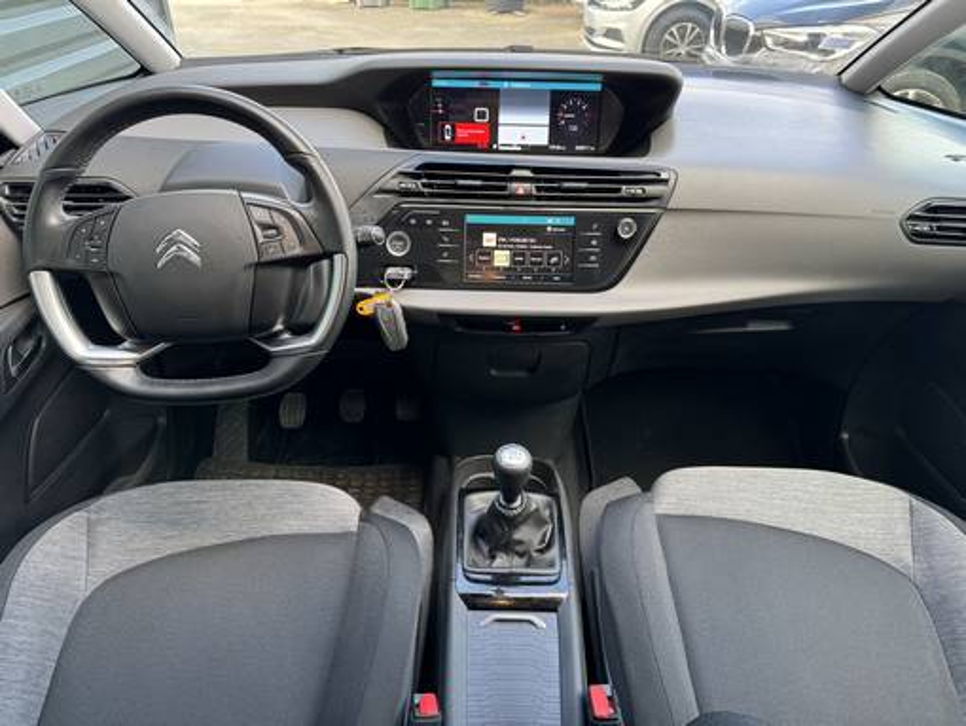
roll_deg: -0.6
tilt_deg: -34.1
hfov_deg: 71.6
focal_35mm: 24
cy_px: 363
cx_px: 483
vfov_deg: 56.9
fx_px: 670
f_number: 1.78
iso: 160
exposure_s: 1/121
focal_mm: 6.76
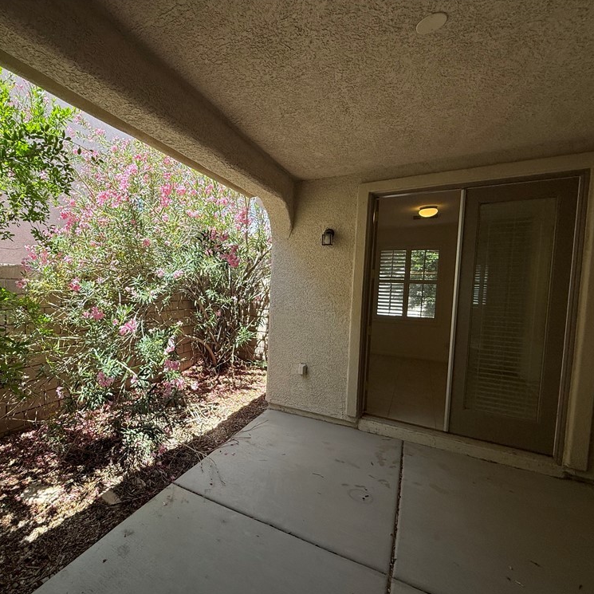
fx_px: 330
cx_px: 200
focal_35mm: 17
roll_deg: -1.9
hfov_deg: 81.3
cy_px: 303
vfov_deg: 84.0
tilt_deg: -3.0
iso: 50
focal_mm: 2.22
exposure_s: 1/331
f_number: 2.2
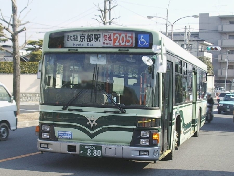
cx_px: 117
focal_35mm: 35
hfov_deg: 52.6
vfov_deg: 40.7
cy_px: 88
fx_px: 237
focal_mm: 5.8
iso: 50
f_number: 4.3
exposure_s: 1/200
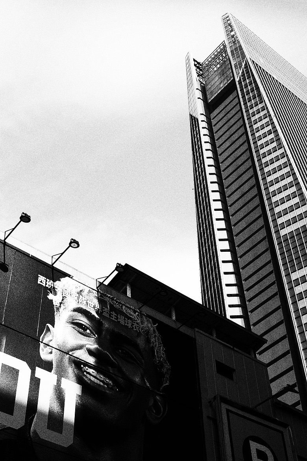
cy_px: 230
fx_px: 640
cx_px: 154
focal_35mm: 50
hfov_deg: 27.0
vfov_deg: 39.6
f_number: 2.8
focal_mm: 18.3
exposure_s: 1/2500
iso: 160
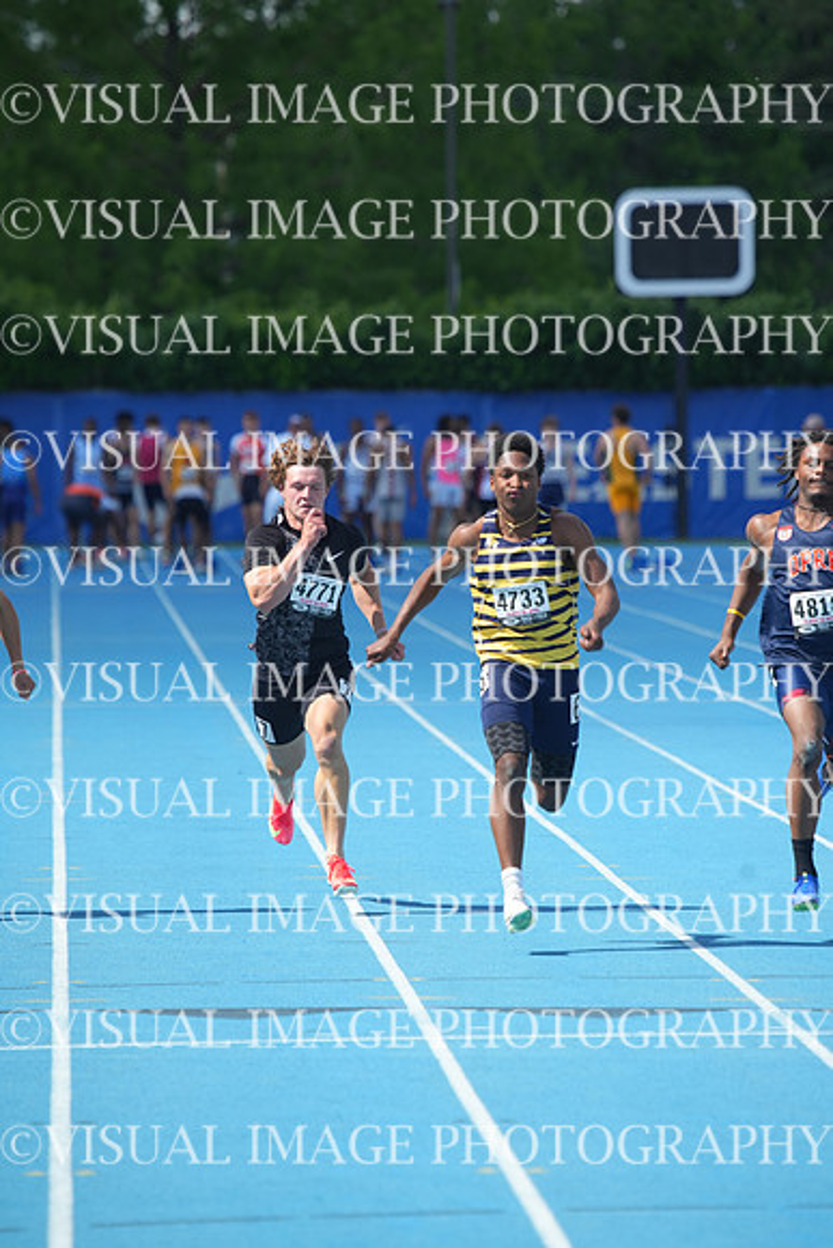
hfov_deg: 4.4
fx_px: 10752
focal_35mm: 310
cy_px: 624
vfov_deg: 6.6
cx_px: 416
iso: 400
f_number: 6.3
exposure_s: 1/1250
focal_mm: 310
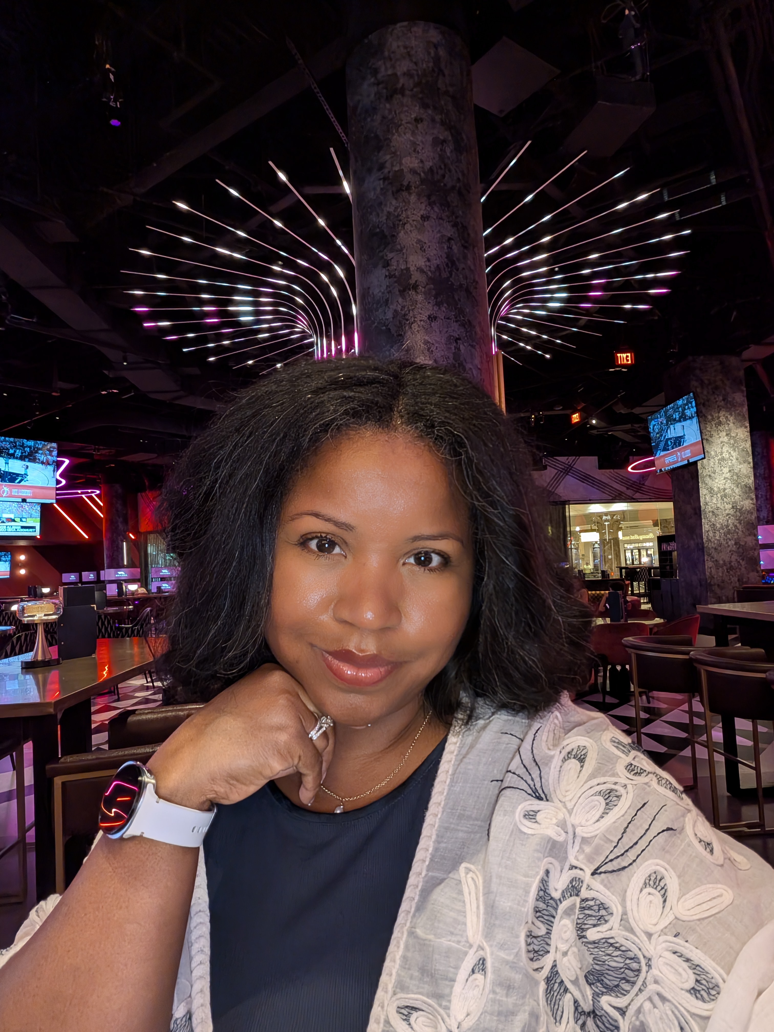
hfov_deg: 63.4
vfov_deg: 79.0
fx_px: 626
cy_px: 516
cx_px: 387
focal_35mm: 21
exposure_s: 1/30.3
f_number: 2.2
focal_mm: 2.74
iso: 470
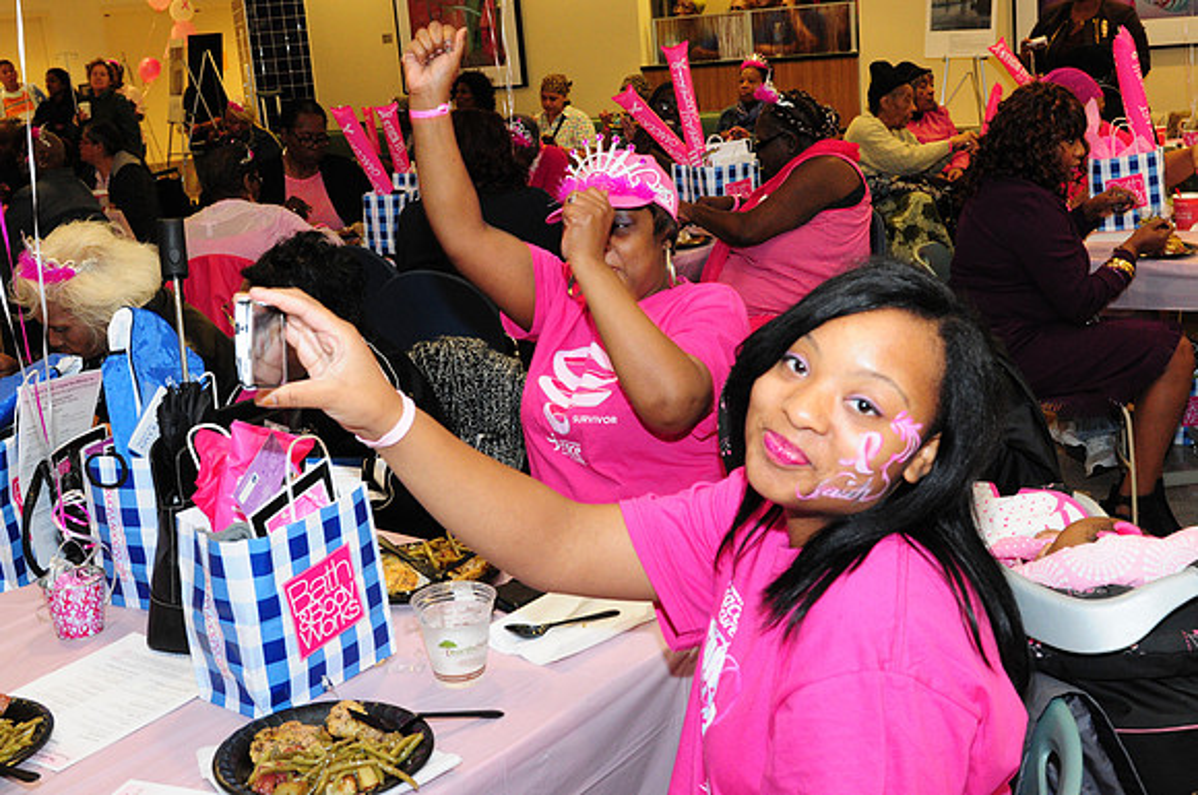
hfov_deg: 45.0
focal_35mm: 44
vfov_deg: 30.8
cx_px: 599
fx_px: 1446
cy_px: 398
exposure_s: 1/60
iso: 1600
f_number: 7.1
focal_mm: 29
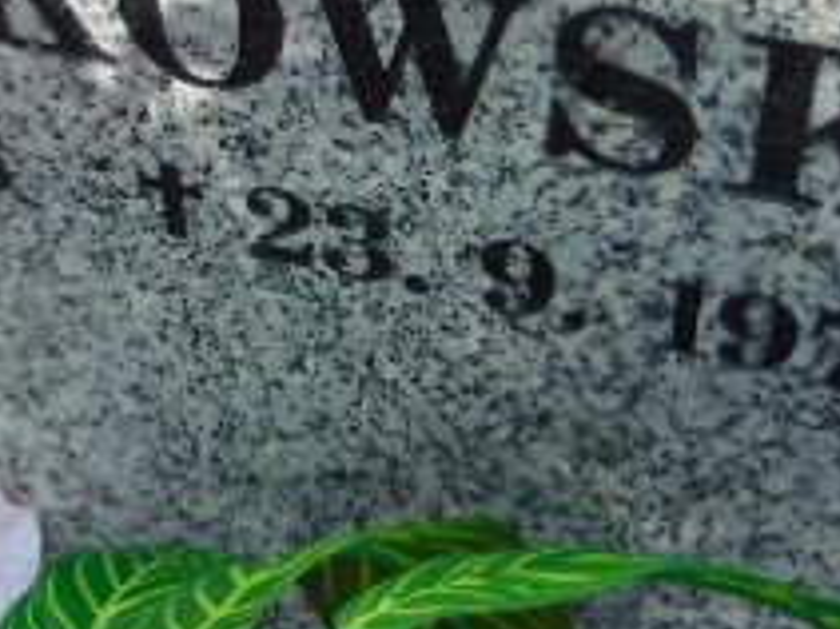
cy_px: 235
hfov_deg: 25.5
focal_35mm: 76
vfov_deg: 19.3
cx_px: 283
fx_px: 1843
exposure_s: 1/200
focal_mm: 4.5
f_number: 3
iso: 80
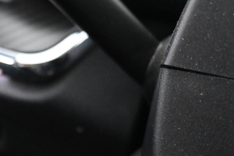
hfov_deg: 24.3
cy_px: 167
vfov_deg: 17.5
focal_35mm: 76
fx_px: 492
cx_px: -46
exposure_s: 1/30
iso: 7200
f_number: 3.8
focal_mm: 19.5
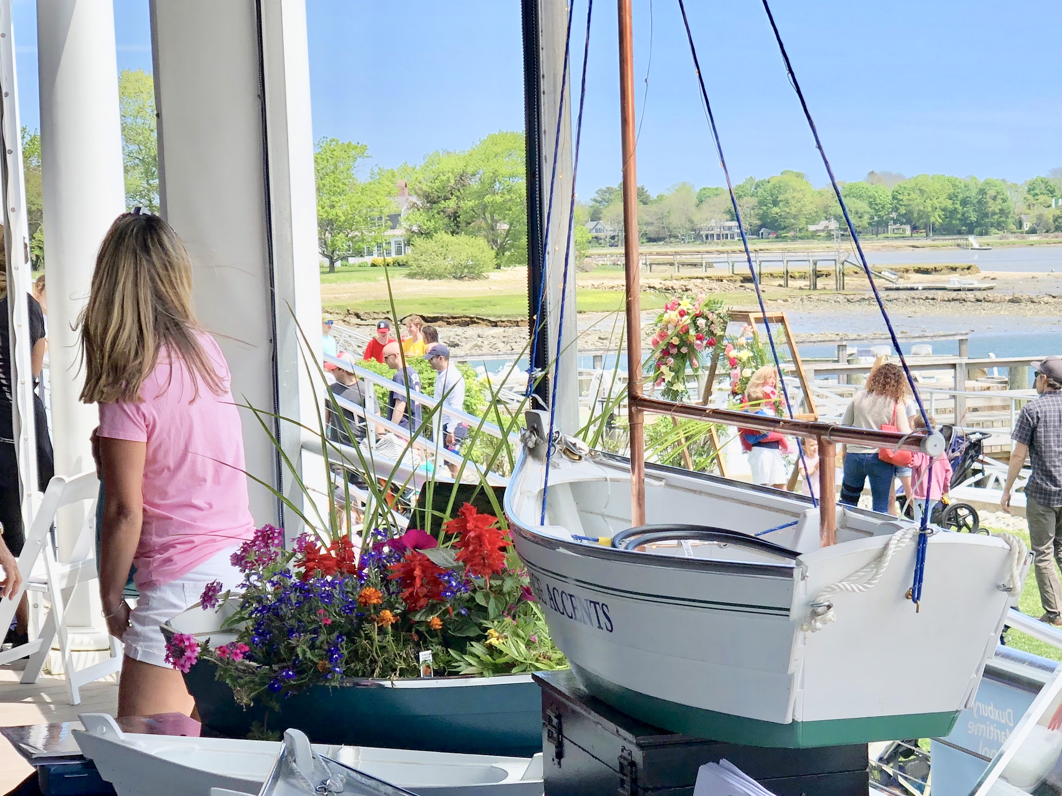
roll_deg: +1.2
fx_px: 2638
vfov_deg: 17.1
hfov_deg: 22.7
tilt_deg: -6.9
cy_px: 577
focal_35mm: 86
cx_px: 640
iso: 16
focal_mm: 6
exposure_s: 1/539
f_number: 2.4
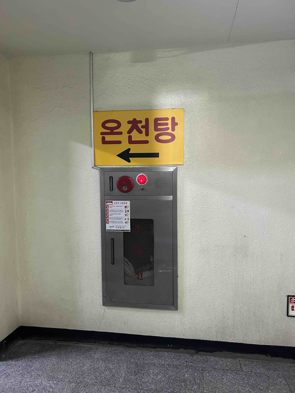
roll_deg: +0.4
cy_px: 196
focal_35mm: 26
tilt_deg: -4.4
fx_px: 295
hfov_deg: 53.1
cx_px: 148
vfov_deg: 67.3
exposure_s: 1/40
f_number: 1.5
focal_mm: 5.7
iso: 400
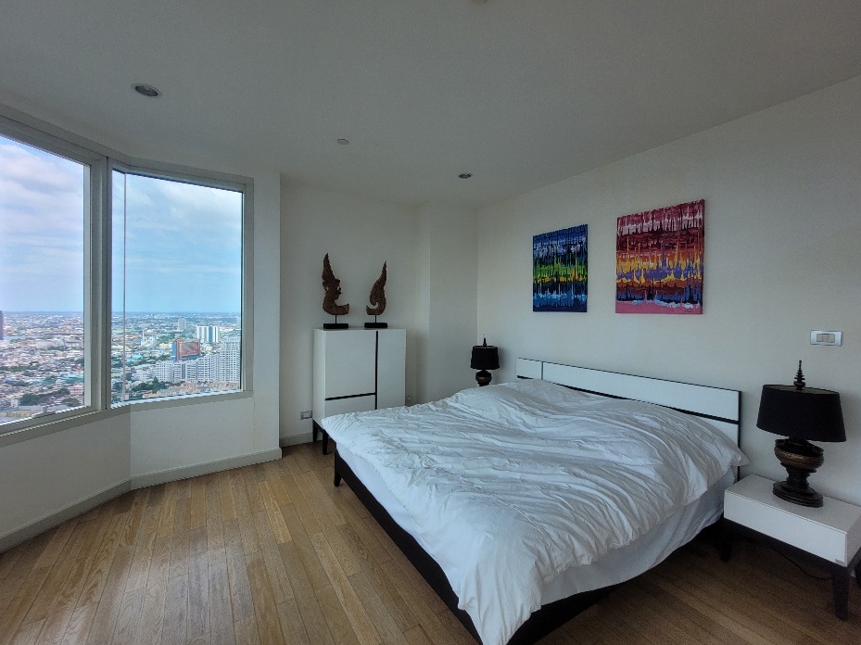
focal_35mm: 14
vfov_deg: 85.6
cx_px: 413
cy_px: 318
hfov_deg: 102.0
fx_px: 348
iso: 40
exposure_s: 1/568
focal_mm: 1.74
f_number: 2.2
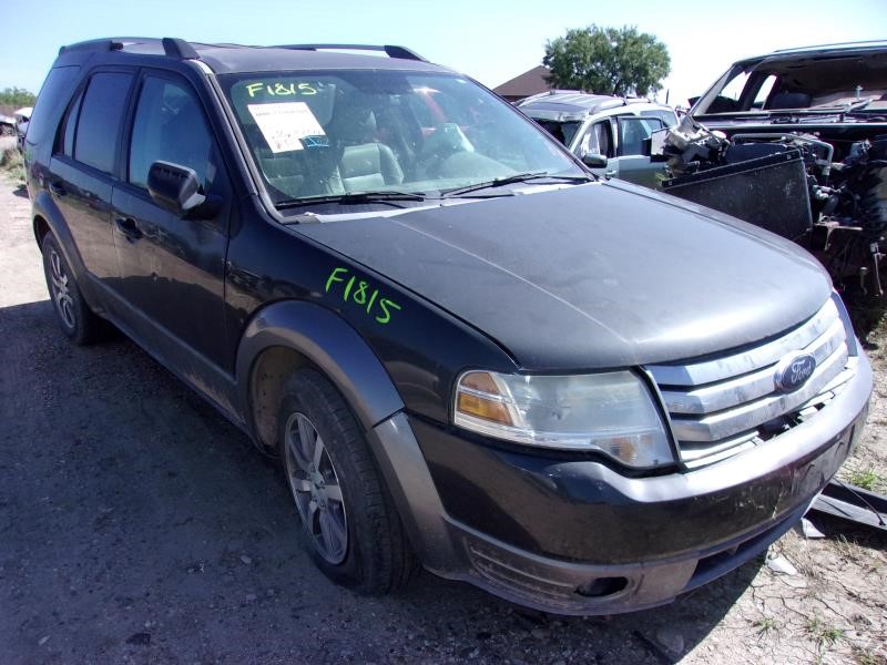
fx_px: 692
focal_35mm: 27
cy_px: 332
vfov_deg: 51.4
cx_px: 444
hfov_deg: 65.3
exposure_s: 1/140
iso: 200
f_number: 10.4
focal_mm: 4.9
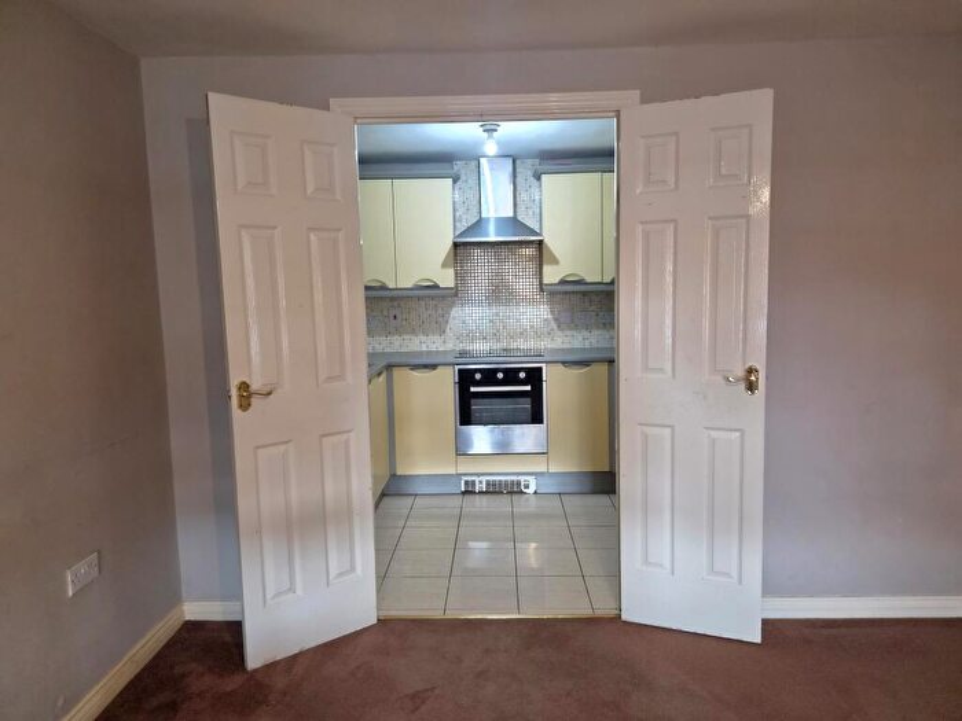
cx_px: 481
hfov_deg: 73.9
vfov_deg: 58.9
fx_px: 639
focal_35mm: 23
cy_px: 360
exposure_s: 1/100
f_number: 1.8
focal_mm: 5.4
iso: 800
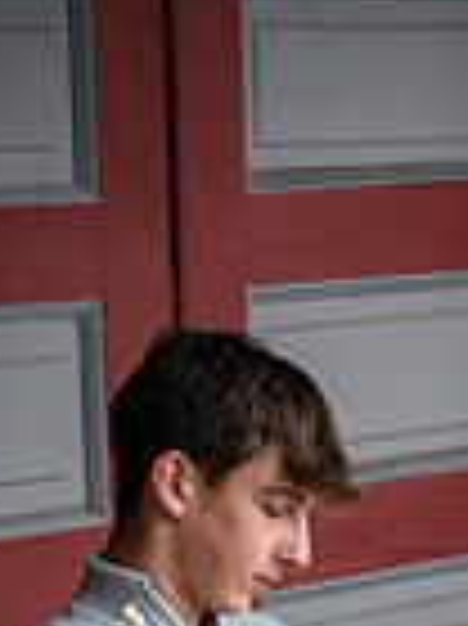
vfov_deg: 7.4
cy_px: 955
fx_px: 4766
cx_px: 531
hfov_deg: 5.6
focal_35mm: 264
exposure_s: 1/160
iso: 640
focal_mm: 85
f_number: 3.5
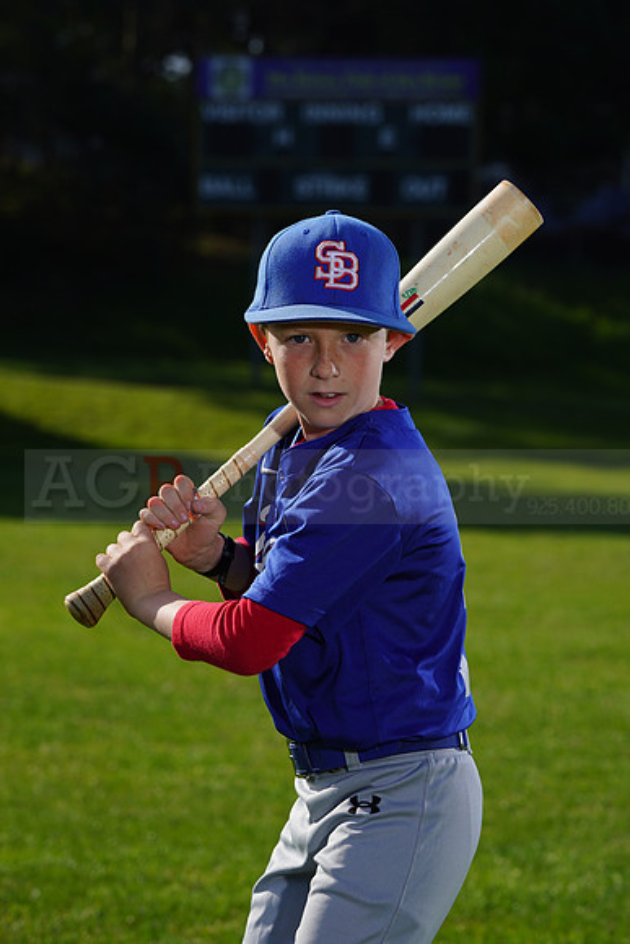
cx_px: 315
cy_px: 472
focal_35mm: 166
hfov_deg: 8.3
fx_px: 4355
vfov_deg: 12.4
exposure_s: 1/250
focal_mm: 166
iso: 100
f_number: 10
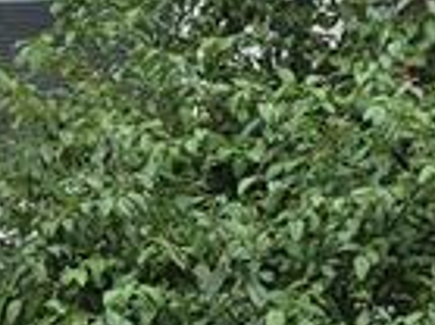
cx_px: 116
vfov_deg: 8.7
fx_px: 2134
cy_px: 297
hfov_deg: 11.6
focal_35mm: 170
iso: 64
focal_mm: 6.5
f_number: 1.4
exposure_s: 1/1690
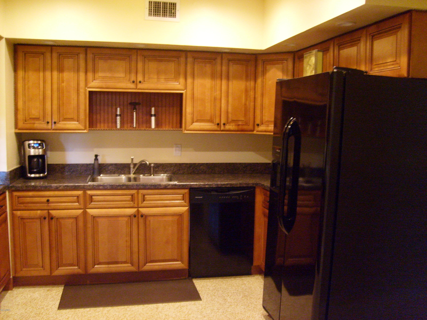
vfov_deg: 40.7
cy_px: 160
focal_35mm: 35
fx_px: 432
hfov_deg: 52.6
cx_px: 214
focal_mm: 5.8
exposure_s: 1/10
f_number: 2.8
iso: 200
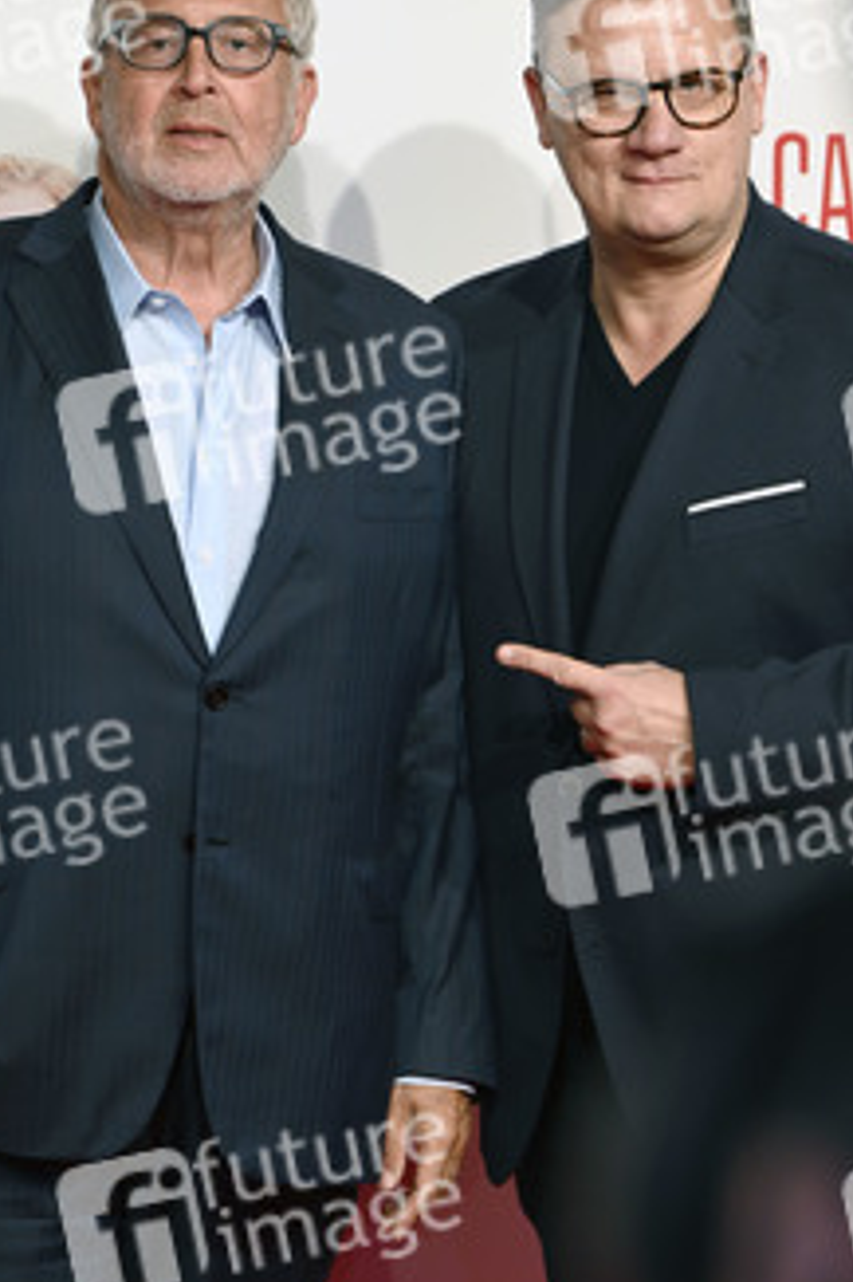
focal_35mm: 135
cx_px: 373
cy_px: 617
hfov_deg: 10.1
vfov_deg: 15.2
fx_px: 4803
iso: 1250
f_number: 6.3
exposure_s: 1/160
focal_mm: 110
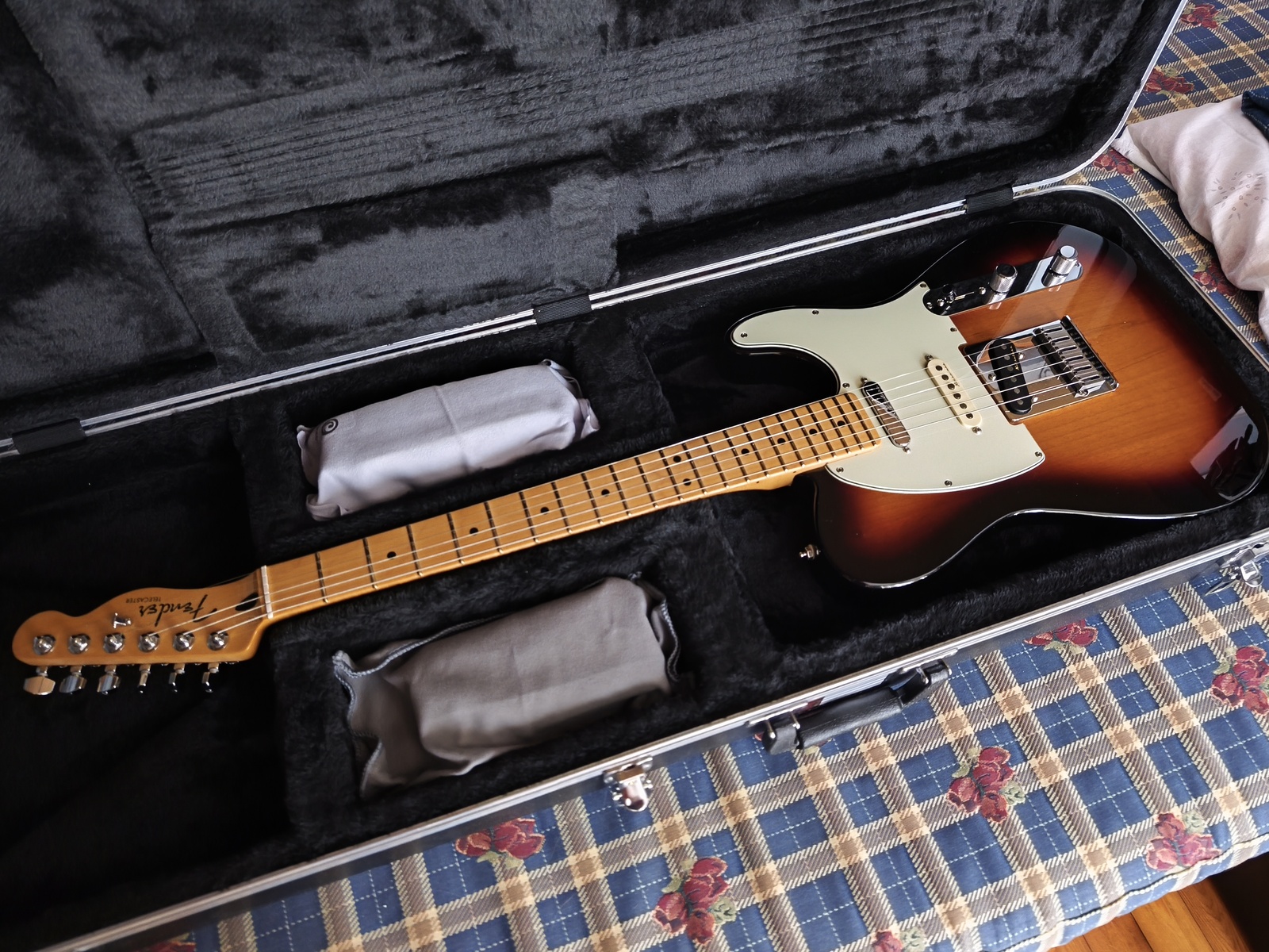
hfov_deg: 73.9
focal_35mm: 23
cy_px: 476
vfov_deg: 58.9
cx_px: 634
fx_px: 843
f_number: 1.65
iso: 5000
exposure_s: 1/16.7
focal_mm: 6.18
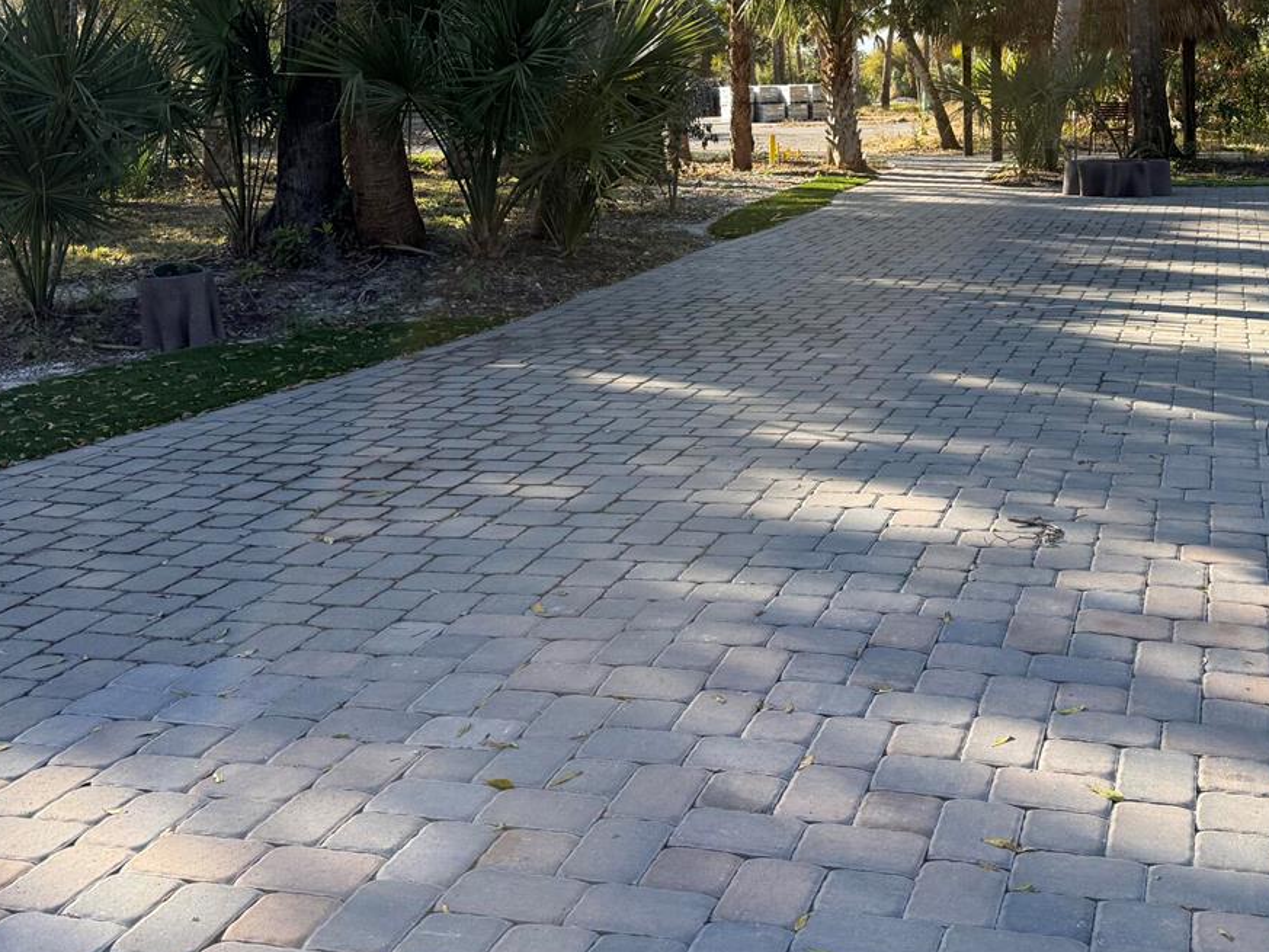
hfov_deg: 42.6
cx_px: 798
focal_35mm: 44
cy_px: 186
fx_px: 1613
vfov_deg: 32.0
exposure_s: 1/1464
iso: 100
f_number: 1.78
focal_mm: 6.76
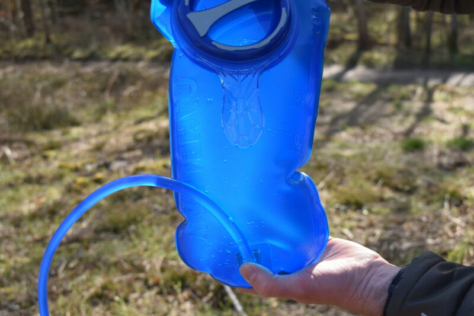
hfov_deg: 36.9
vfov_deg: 25.0
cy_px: 158
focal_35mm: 54
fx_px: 711
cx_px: 237
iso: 200
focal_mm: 36
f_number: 7.1
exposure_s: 1/250
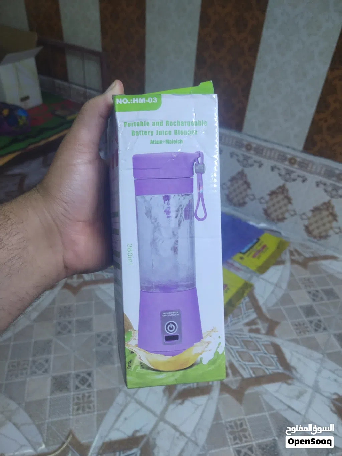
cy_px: 228
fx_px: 342
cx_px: 171
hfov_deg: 53.1
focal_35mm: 26
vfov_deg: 67.3
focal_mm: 4.75
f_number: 1.8
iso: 312
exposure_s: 1/50
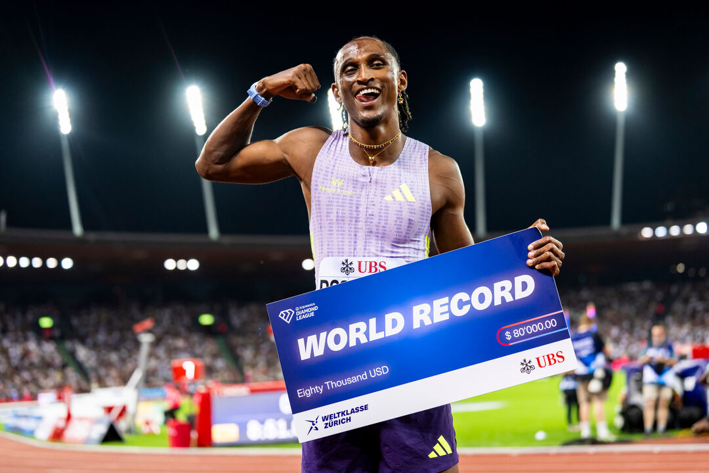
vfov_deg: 19.5
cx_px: 354
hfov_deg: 28.8
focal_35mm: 70
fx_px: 1379
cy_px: 236
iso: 2000
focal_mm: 70
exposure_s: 1/1000
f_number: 2.8
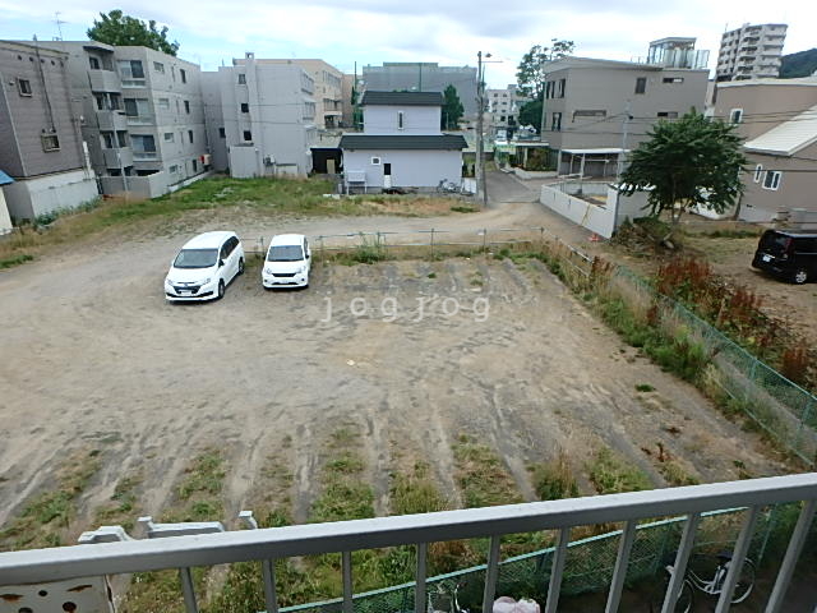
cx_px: 408
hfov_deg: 79.0
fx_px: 496
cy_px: 306
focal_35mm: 21
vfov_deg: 63.4
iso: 125
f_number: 3.5
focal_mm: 3.7
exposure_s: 1/640
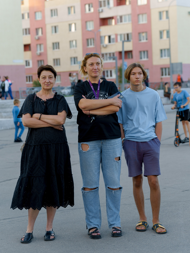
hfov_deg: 17.8
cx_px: 95
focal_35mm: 83
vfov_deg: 23.6
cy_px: 137
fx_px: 607
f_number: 3.5
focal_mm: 76
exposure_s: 1/200
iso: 320
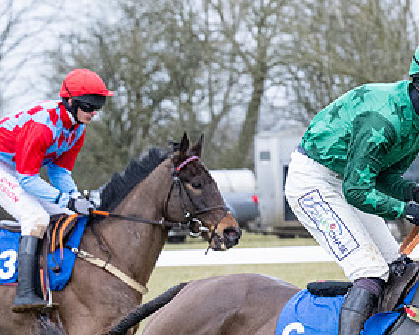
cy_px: 344
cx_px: 574
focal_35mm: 347
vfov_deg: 4.5
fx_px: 4302
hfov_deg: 5.5
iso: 1600
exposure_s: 1/1000
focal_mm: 80
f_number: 4
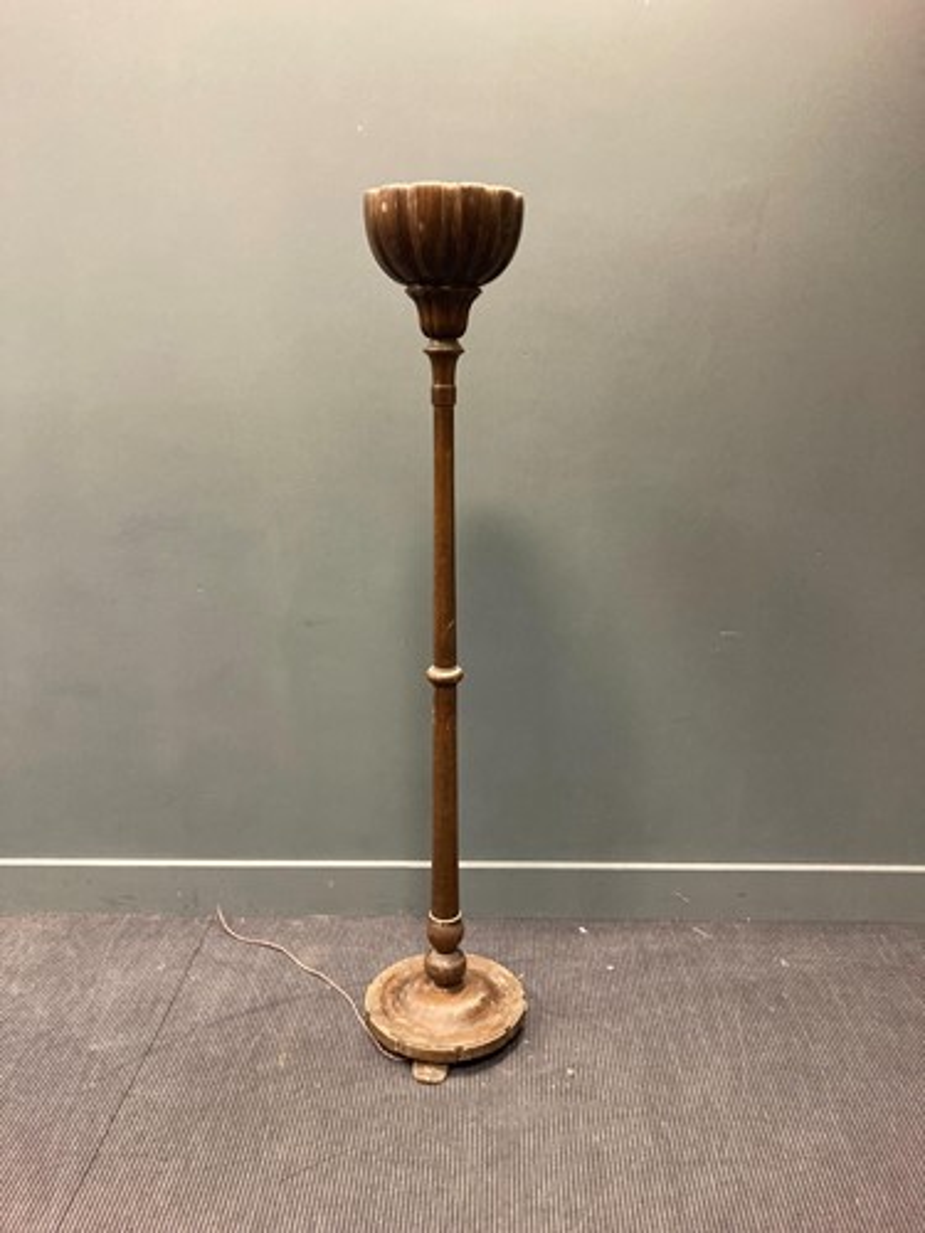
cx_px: 462
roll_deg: -0.4
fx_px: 998
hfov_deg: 49.7
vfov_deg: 63.4
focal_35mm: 28
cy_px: 616
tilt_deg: -13.4
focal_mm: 3.99
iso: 320
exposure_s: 1/50
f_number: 1.8
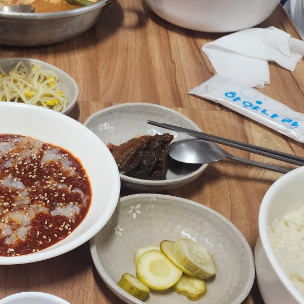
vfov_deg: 34.9
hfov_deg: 32.2
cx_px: -8
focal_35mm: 48
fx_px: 477
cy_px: 213
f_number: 1.8
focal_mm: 6.4
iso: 320
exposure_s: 1/120
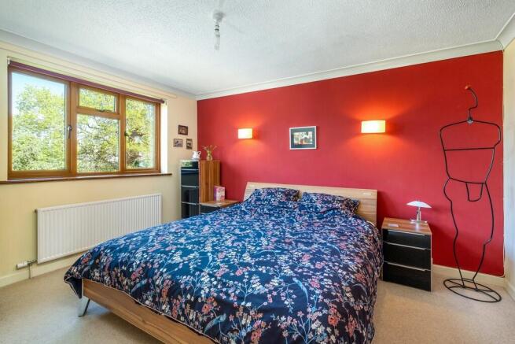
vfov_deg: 77.4
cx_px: 258
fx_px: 215
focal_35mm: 15
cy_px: 172
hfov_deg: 100.4
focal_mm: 10
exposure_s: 1/13
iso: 250
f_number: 7.1
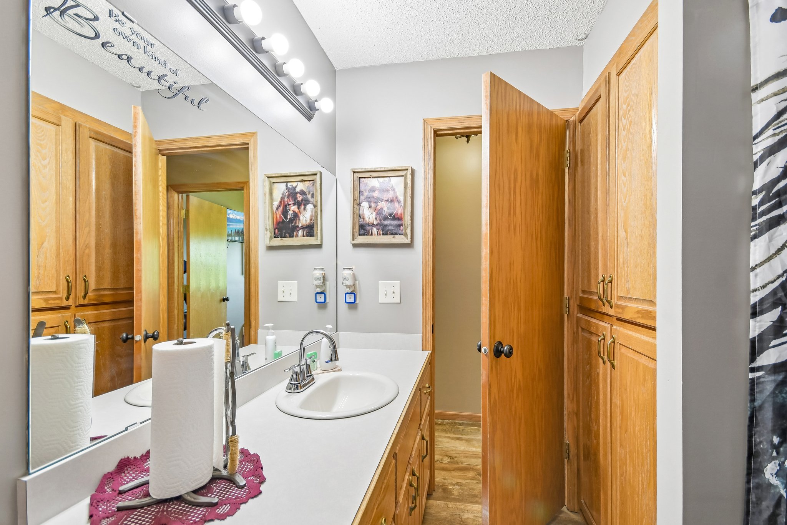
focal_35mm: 15
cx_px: 394
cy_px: 262
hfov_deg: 100.4
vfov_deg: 77.3
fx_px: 328
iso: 400
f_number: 6.3
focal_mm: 10
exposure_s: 1/25
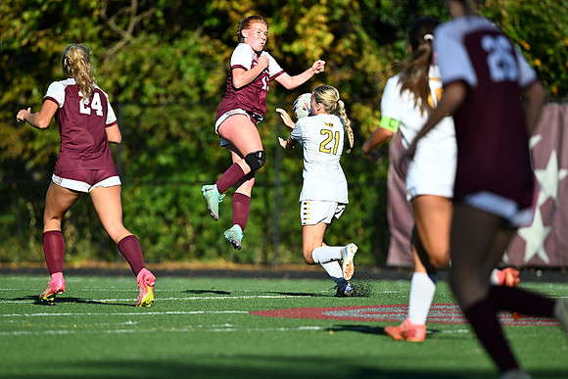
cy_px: 190
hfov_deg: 4.1
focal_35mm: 500
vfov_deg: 2.8
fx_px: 7890
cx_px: 284
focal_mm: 500
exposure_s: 1/2000
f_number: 5.6
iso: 450
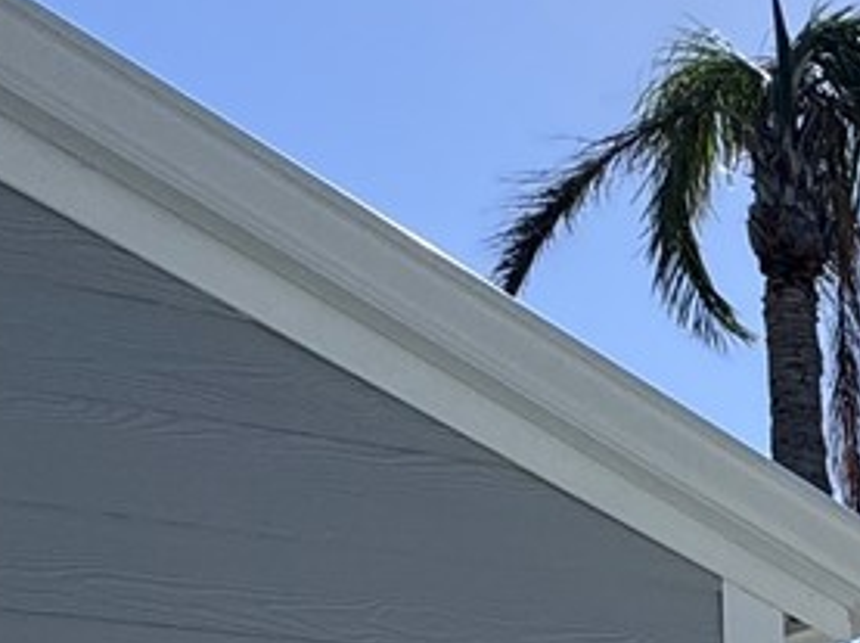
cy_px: 1093
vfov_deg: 15.9
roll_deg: +0.6
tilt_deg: -3.0
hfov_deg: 18.7
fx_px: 2010
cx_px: 1543
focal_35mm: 81
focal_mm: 2.22
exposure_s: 1/2874
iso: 50
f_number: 2.2
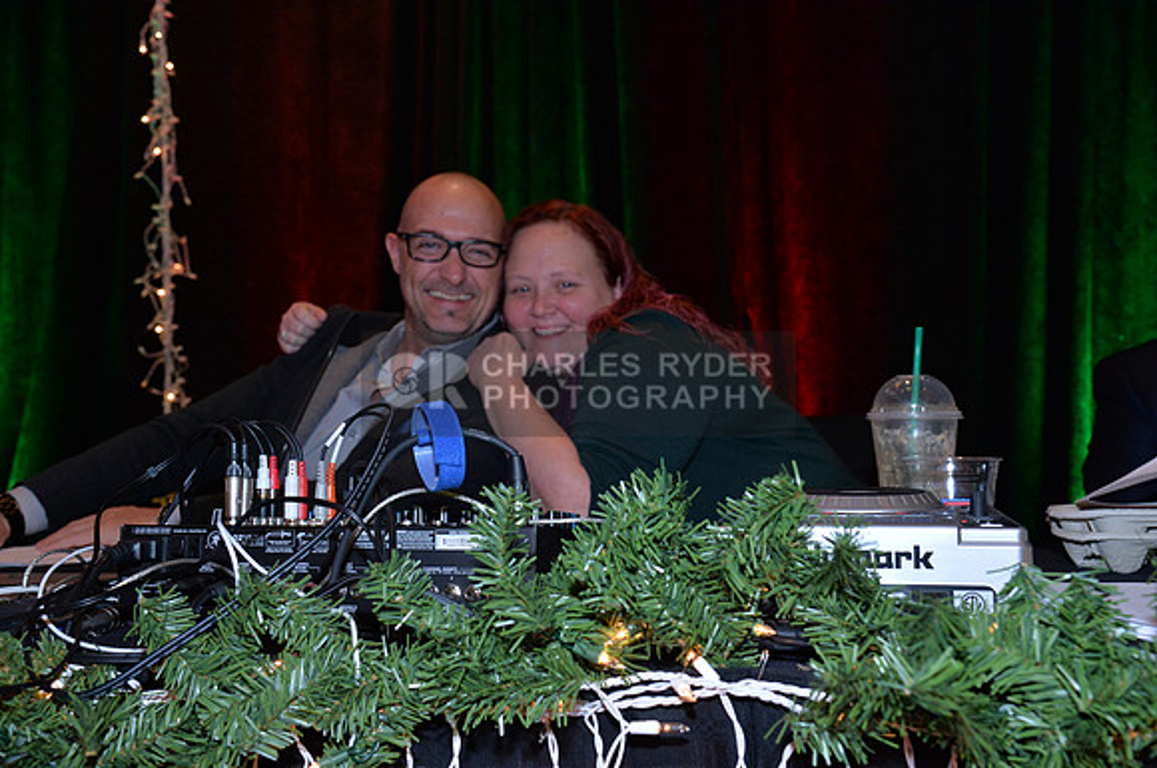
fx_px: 1220
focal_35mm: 38
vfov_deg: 35.0
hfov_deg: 50.8
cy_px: 384
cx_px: 578
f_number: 6.3
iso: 2500
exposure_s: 1/250
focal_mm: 38
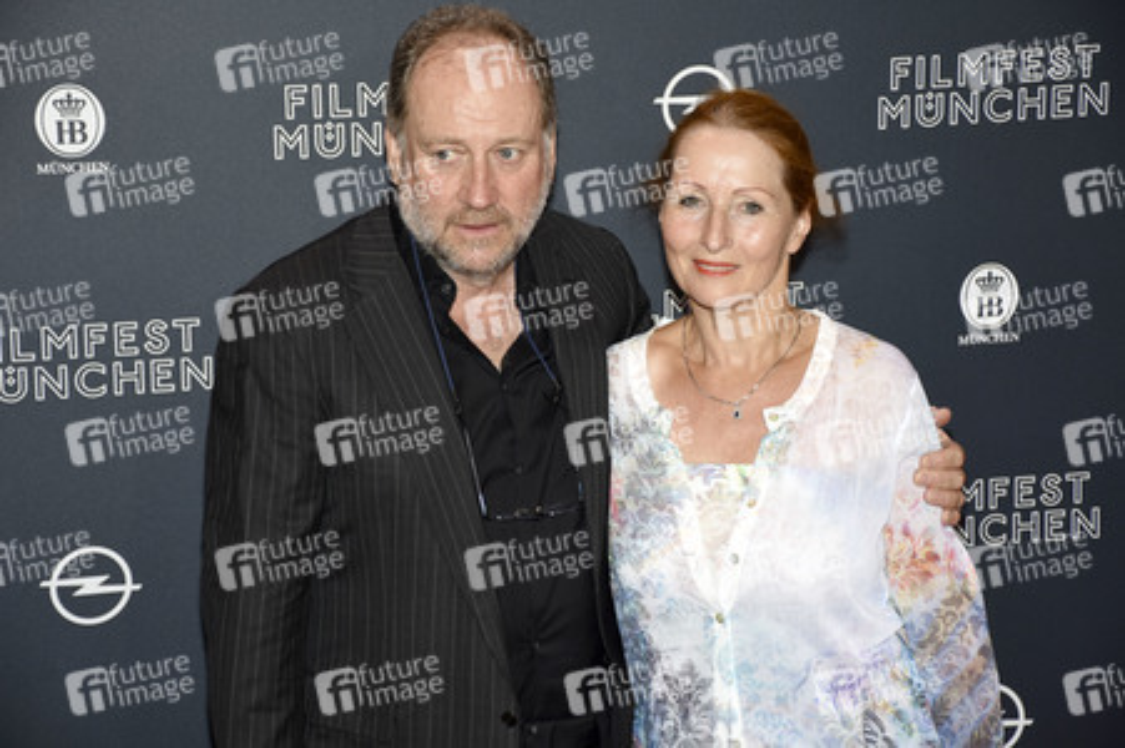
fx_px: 3279
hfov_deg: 19.5
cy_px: 374
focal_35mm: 105
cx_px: 562
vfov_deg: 13.0
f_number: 5
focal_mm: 70
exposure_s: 1/160
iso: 400
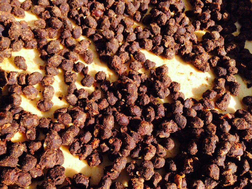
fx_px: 240
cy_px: 94
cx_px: 126
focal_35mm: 33
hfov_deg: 55.4
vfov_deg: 42.9
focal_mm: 4.12
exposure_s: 1/713
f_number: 2.4
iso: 50
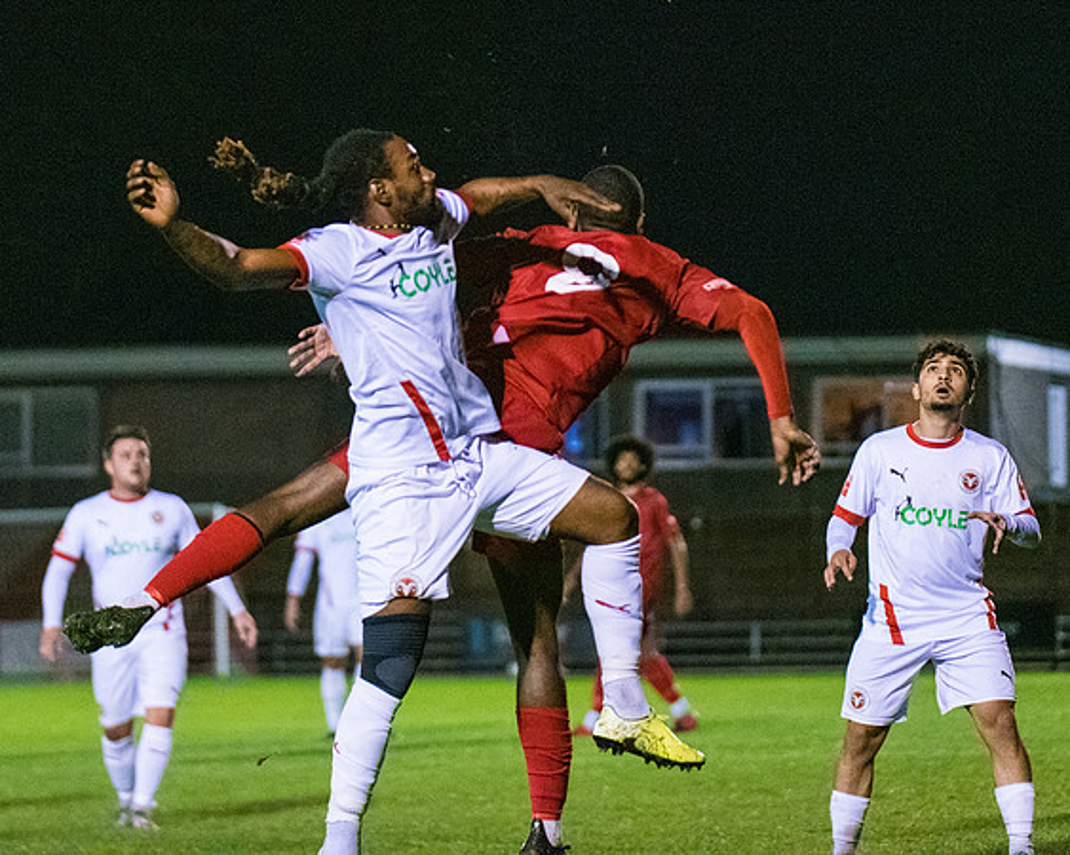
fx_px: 5817
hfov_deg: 10.5
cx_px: 422
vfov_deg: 8.4
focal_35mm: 184
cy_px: 273
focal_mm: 120
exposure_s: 1/1250
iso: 10000
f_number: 2.8
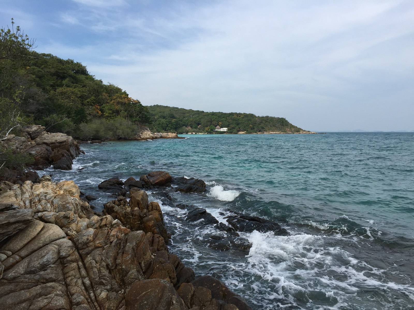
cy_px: 155
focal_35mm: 29
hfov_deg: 61.7
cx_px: 207
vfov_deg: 48.2
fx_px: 347
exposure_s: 1/1883
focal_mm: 4.15
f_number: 2.2
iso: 32
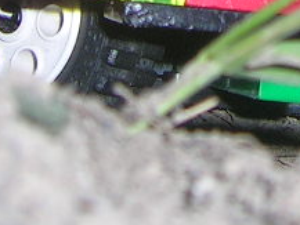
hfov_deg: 11.8
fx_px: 1431
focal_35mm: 165
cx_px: 296
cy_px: -271
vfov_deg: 8.4
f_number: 2.8
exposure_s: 1/60.1
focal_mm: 5.4
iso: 50
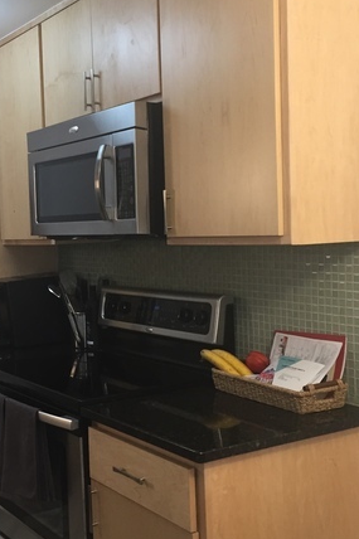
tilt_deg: -2.4
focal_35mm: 47
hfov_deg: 28.1
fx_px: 704
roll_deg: +0.8
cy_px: 260
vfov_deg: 41.9
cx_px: 74
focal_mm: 4.15
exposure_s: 1/30
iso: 100
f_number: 2.2
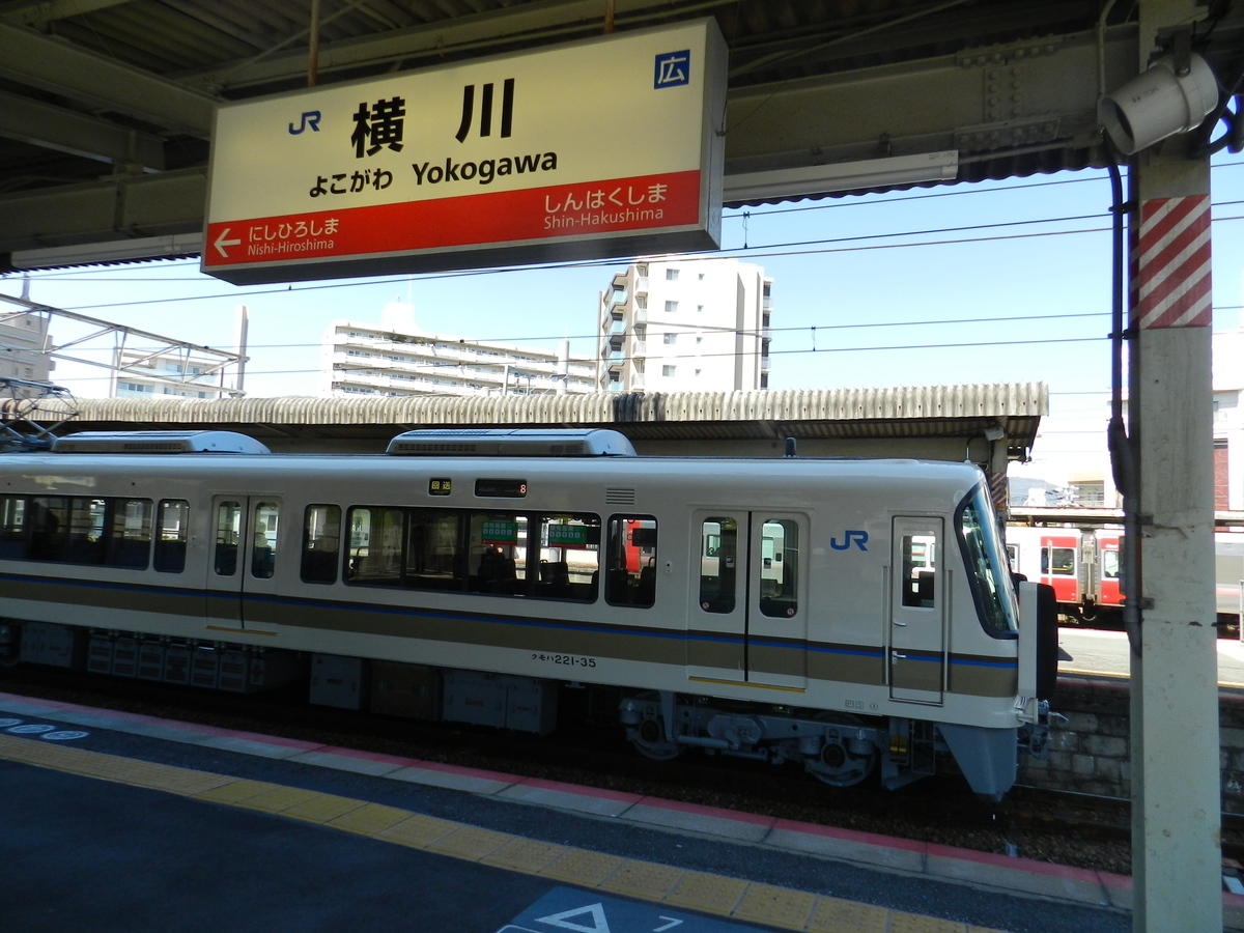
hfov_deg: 73.9
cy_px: 466
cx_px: 622
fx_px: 827
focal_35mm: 23
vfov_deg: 58.9
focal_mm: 4
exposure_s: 1/640
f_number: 3.4
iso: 160
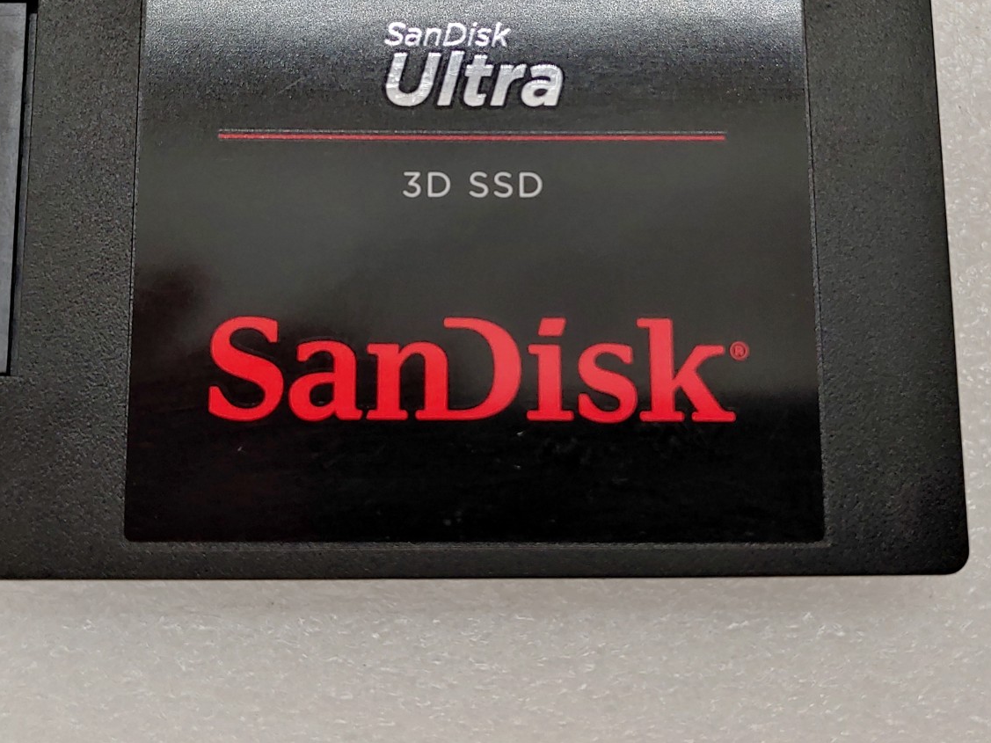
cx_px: 449
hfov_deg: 41.2
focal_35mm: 46
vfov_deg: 31.4
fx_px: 1317
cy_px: 276
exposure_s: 1/120
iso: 50
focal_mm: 4.36
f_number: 1.8
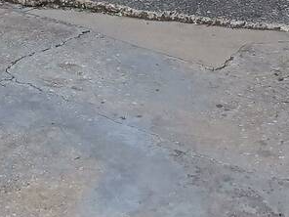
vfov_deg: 11.4
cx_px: 91
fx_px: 935
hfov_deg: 17.5
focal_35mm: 112
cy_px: -269
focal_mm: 5.25
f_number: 1.75
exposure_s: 1/138
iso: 100
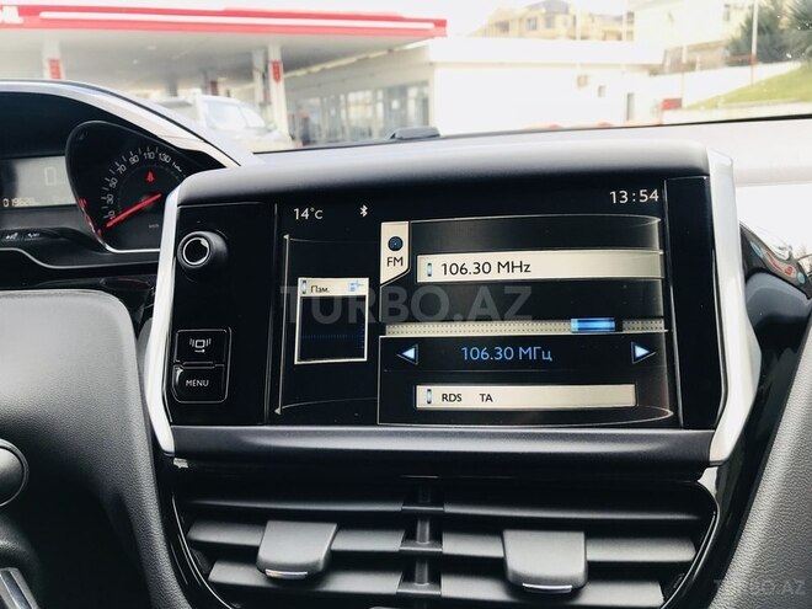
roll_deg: +3.0
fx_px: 657
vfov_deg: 49.7
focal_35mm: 28
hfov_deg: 63.4
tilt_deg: -14.3
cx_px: 406
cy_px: 304
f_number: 1.8
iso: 20
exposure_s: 1/225
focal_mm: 3.99
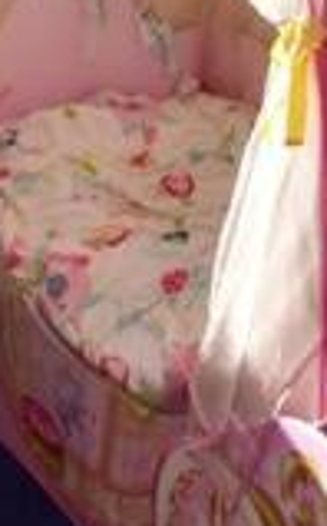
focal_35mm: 63
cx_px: 281
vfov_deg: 28.2
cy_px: -111
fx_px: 901
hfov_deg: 20.3
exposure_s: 1/400
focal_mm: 10
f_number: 11
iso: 200
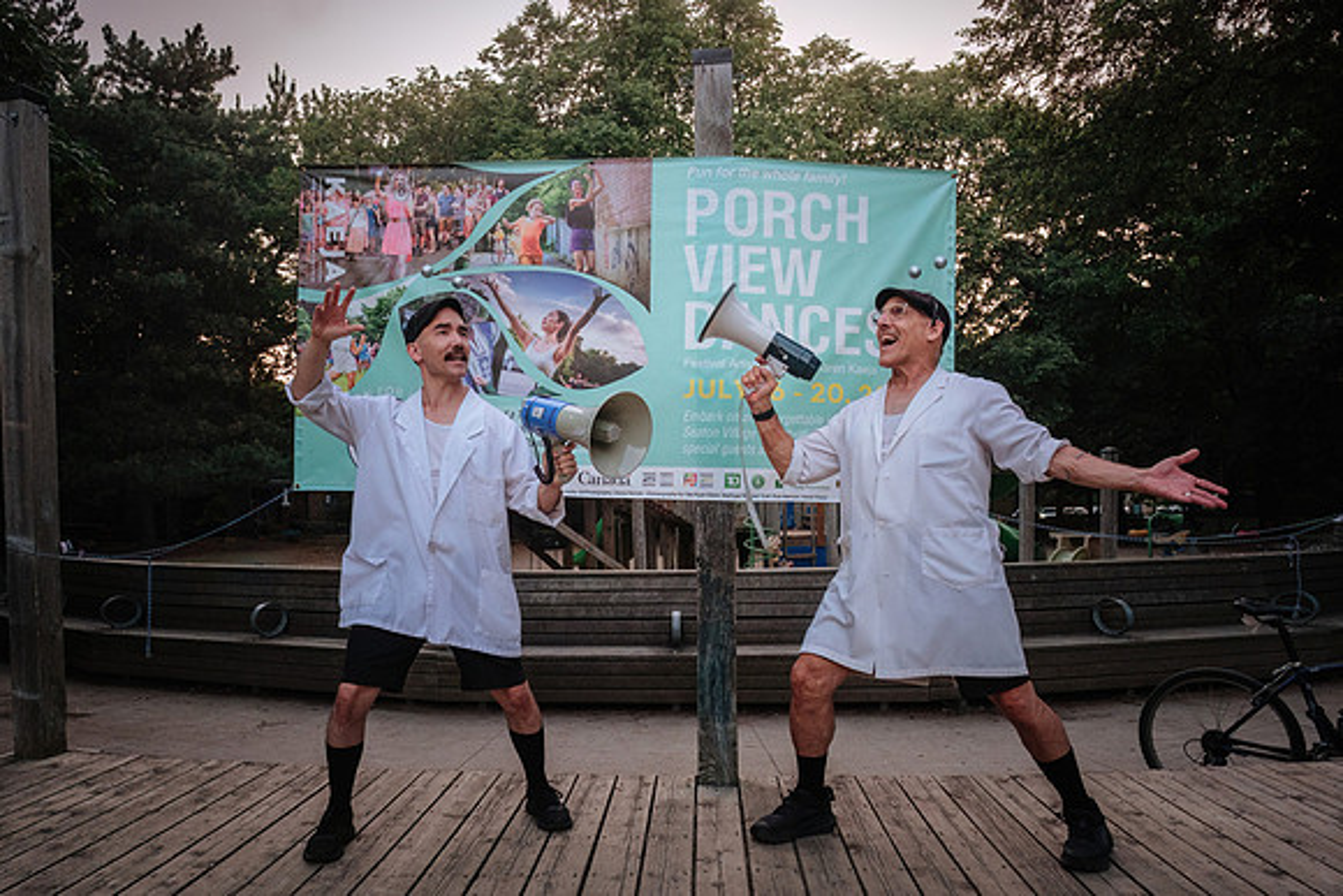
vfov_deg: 47.4
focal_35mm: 27
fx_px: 1019
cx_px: 594
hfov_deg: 66.6
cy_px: 492
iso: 800
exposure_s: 1/500
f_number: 5
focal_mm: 16
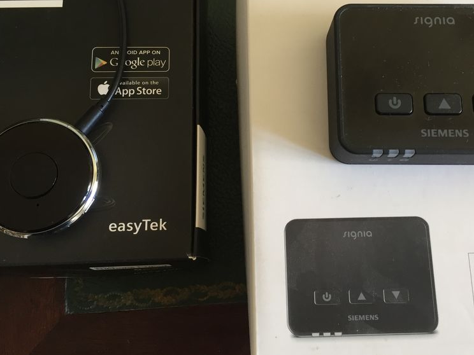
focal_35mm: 39
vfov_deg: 36.6
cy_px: 134
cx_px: 273
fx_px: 534
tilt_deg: -78.2
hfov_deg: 47.7
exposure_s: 1/33
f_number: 2.2
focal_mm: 4.15
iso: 80
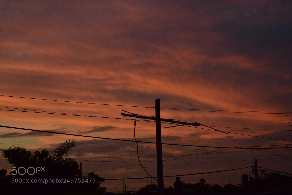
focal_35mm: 82
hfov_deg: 24.6
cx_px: 146
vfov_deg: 16.5
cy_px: 98
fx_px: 669
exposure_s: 1/1000
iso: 2500
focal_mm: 55
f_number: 5.6
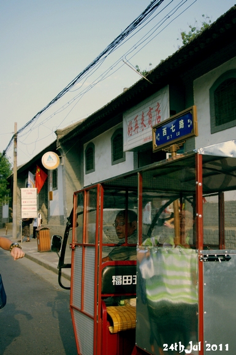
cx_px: 118
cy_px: 178
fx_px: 414
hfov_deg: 31.8
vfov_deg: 46.5
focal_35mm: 42
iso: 800
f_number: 4
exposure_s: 1/2000
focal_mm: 28.13
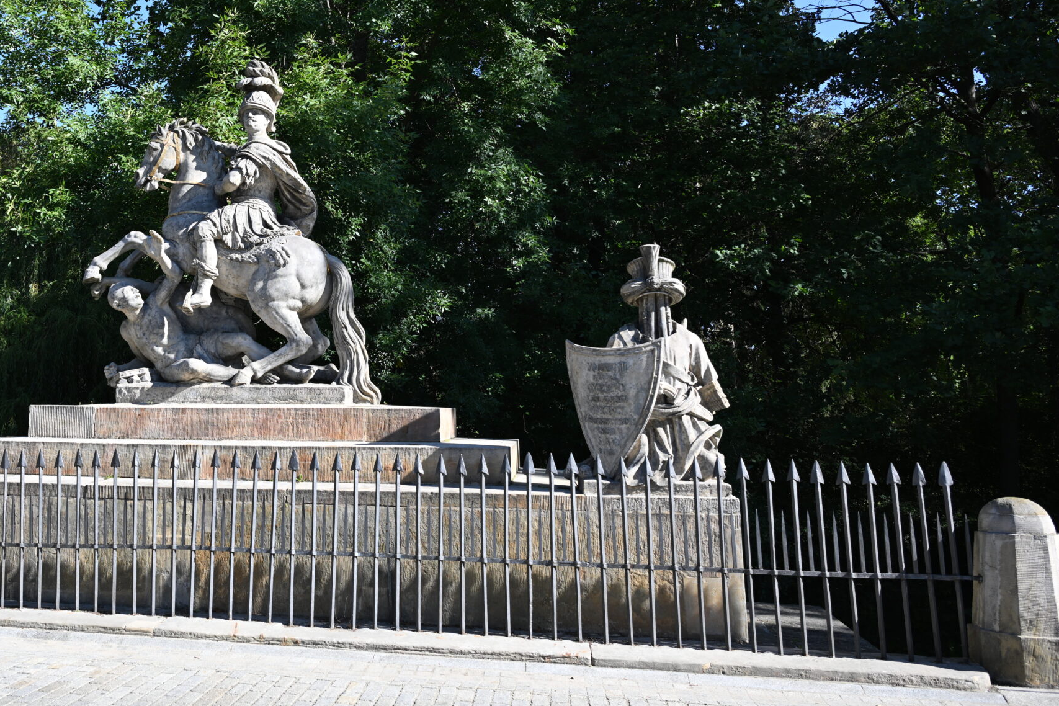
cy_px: 243
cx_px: 295
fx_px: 1059
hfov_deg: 51.4
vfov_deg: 36.5
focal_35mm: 36
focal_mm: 24
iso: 64
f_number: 4
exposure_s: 1/320
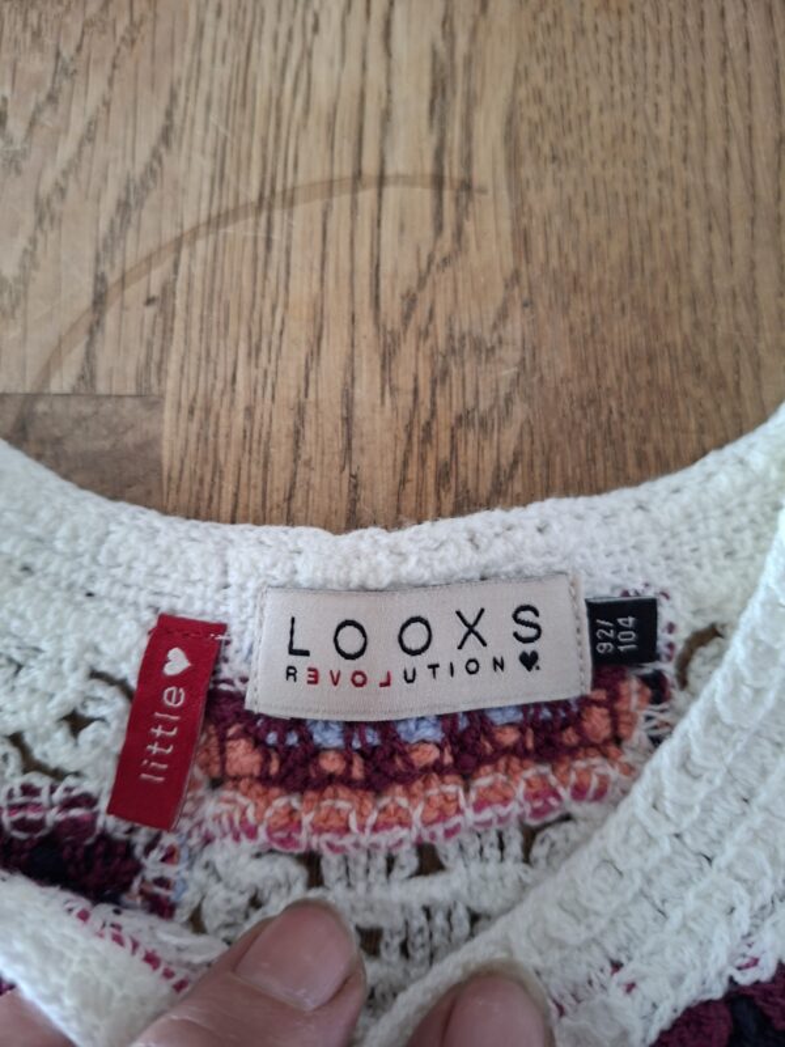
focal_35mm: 23
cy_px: 524
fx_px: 695
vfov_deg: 73.9
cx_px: 392
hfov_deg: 58.9
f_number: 1.8
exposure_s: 1/25
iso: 400
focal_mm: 5.54
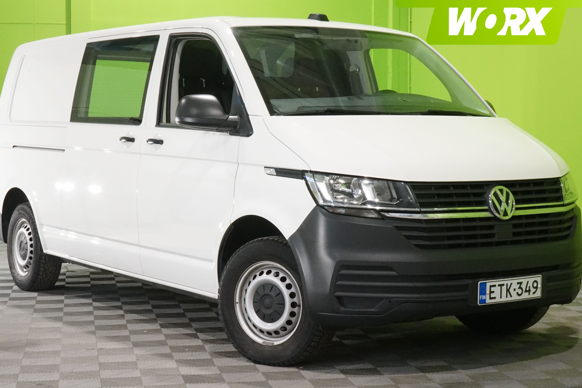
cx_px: 290
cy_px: 168
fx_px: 1132
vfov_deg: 19.4
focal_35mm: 70
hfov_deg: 28.8
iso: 6400
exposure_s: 1/13
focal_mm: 56
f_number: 29
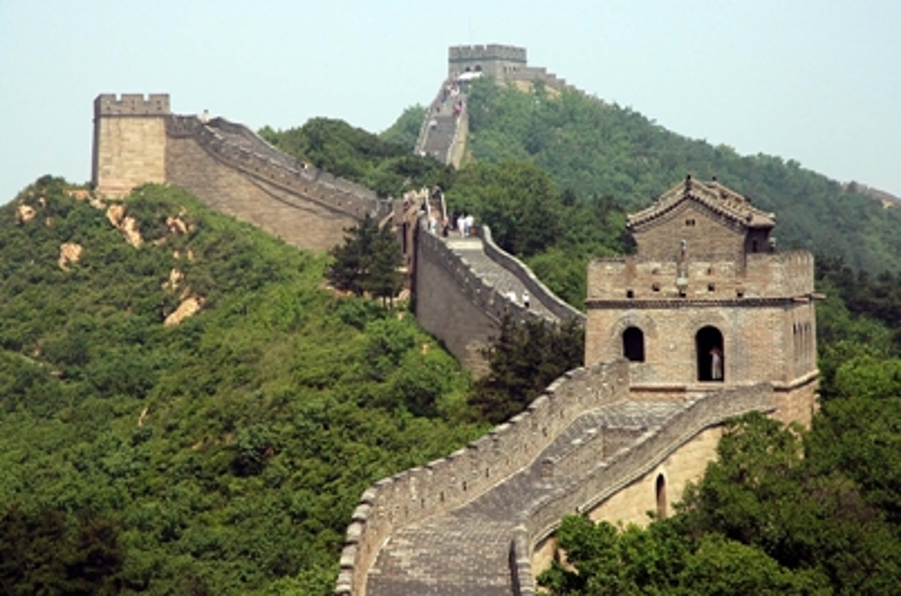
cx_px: 450
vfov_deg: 13.0
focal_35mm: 105
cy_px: 298
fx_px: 2622
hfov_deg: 19.5
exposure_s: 1/500
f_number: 14
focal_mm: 70
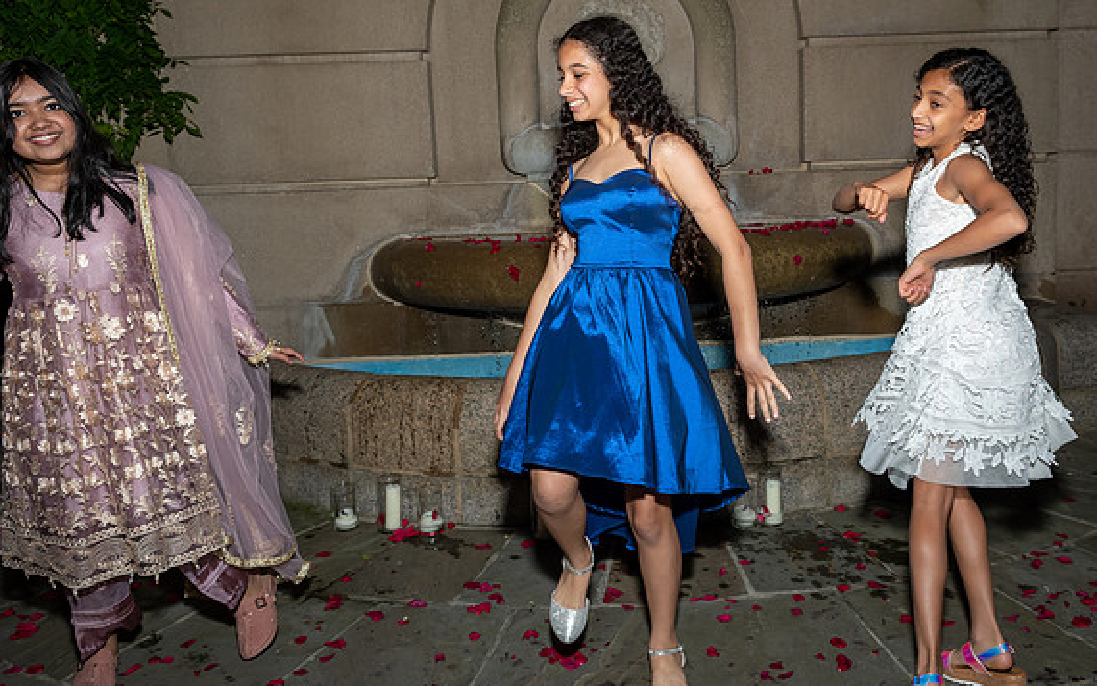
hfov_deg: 59.4
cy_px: 287
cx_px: 630
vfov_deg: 39.3
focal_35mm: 32
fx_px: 957
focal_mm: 18
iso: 500
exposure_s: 1/250
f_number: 5.6
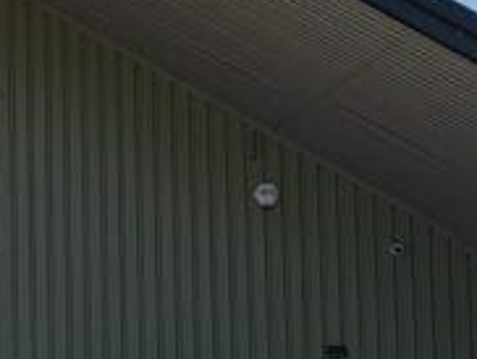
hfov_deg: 13.2
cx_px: -79
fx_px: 2015
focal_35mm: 146
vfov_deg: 10.2
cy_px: 152
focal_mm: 5.96
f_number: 1.6
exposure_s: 1/2364
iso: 50
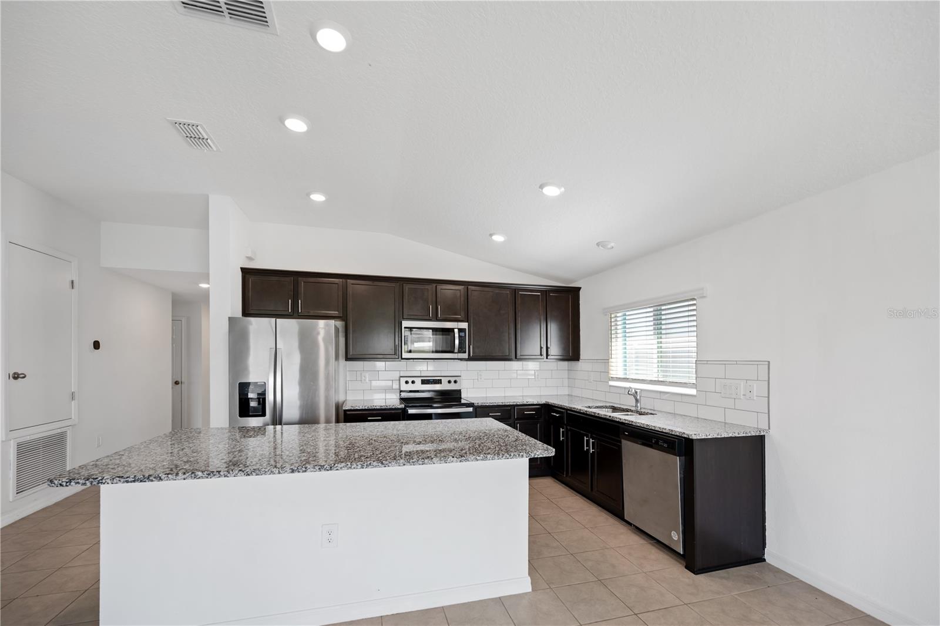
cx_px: 470
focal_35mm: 14
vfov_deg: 81.2
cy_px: 313
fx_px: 365
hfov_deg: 104.3
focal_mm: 14
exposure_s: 1/25
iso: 320
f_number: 4
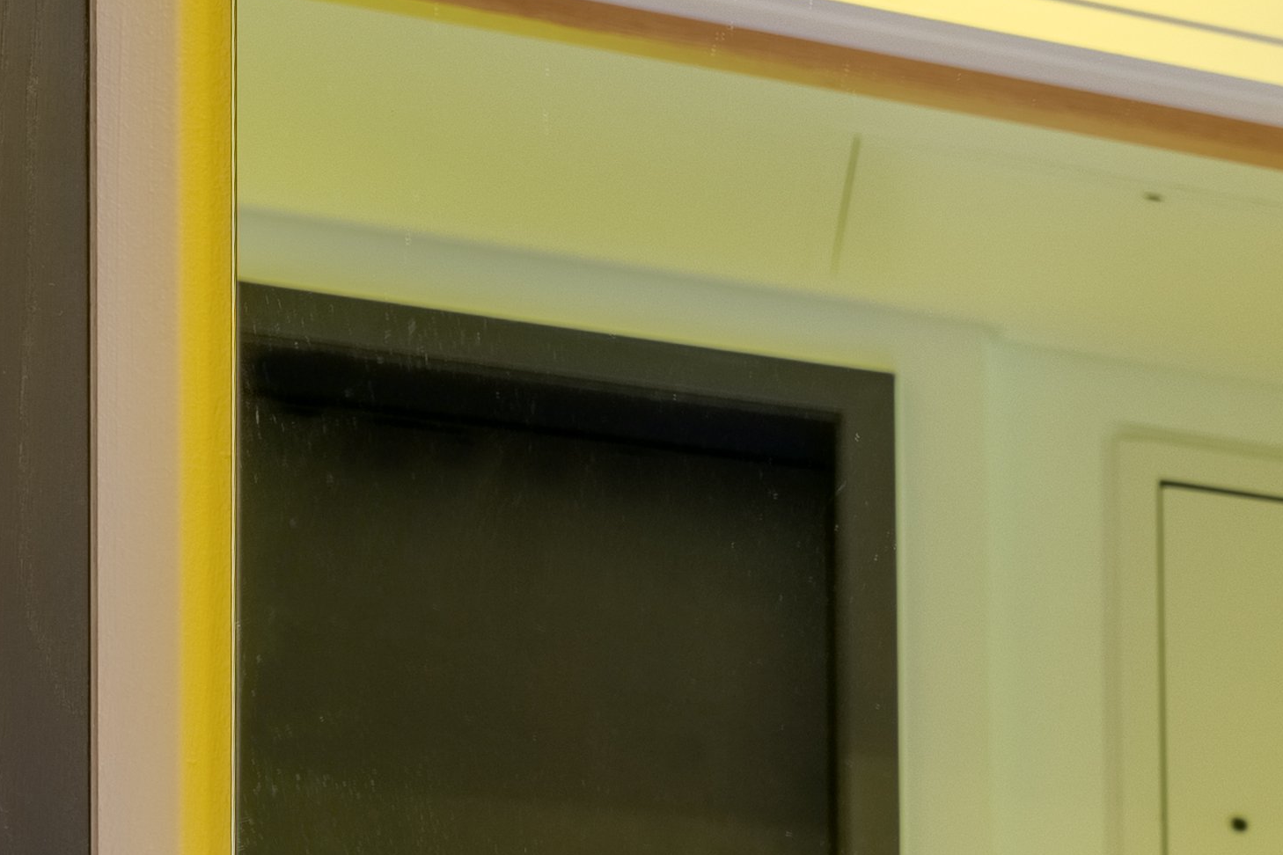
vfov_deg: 9.9
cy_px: 1953
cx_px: 3523
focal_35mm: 124
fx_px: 4419
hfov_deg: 11.7
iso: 100
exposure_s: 1/50
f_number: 5.6
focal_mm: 21
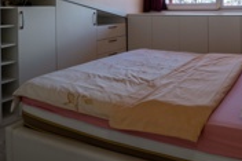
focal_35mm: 36
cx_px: 190
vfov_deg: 33.8
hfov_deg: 50.3
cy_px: 3
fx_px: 242
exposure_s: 1/1.67
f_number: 11
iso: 100
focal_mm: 10
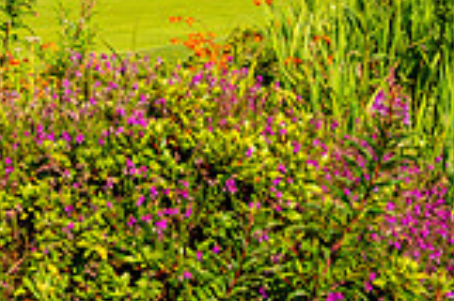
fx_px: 1638
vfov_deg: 10.0
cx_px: -152
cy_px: -219
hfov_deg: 15.0
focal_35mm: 130
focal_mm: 36
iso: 160
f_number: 5.6
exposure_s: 1/2000
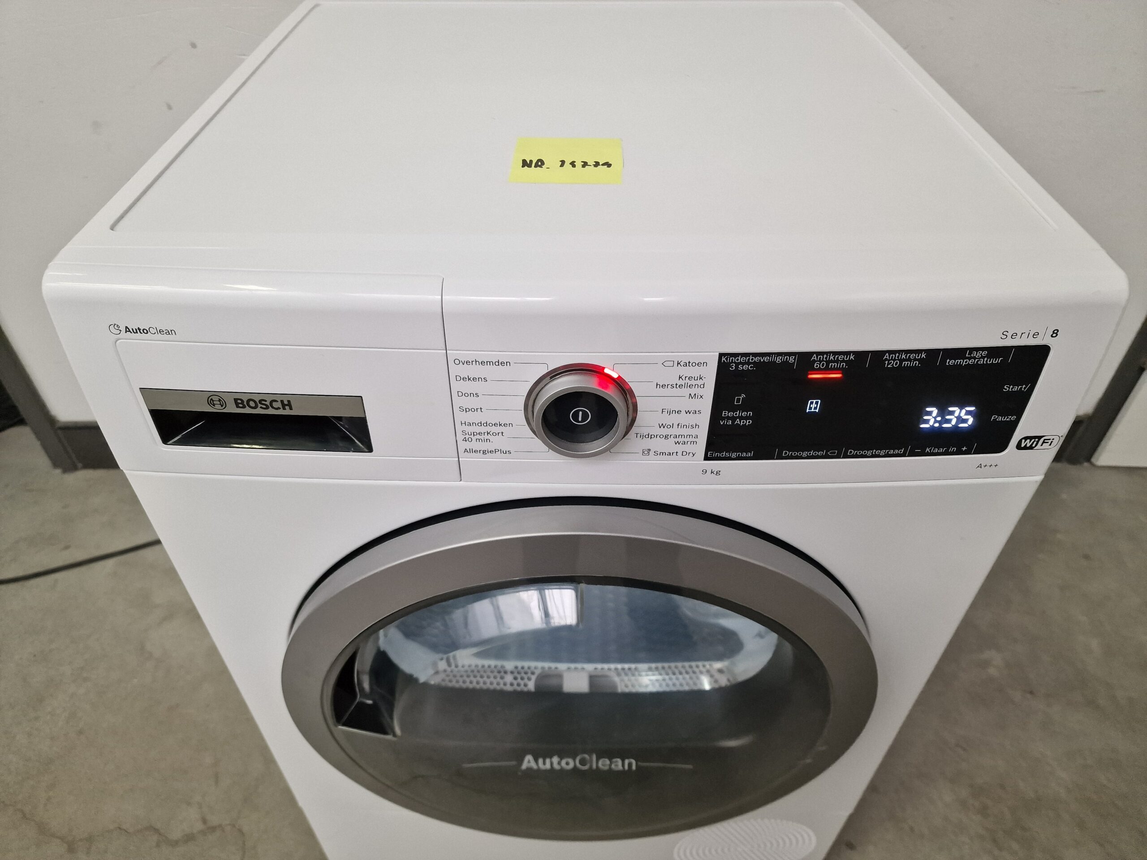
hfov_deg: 73.9
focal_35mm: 23
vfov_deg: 58.9
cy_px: 430
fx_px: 762
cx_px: 574
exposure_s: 1/100
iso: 250
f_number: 1.8
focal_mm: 6.4
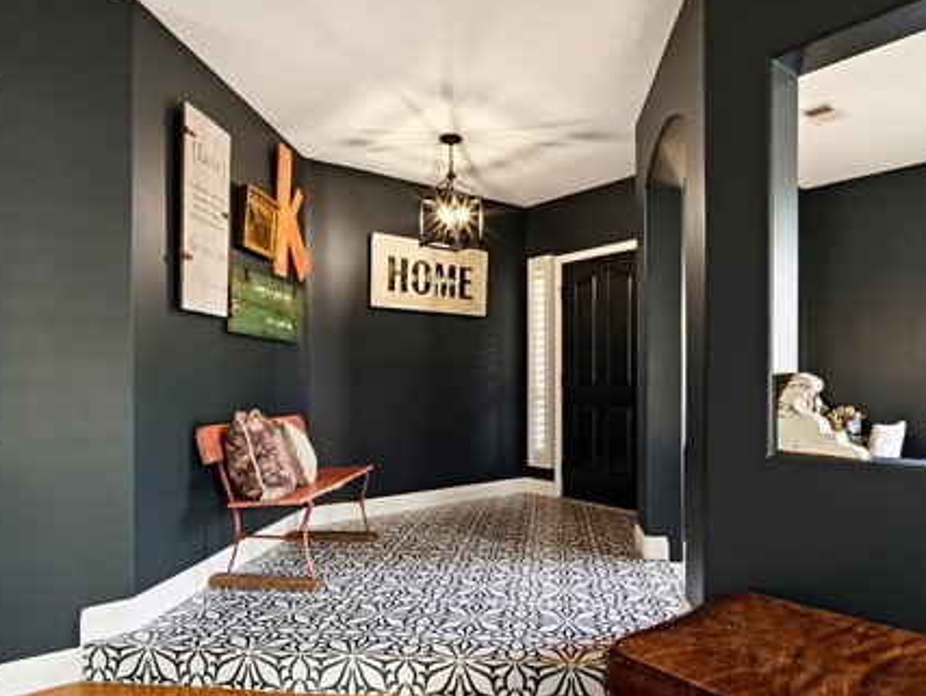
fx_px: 562
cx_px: 505
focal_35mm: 21
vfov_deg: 63.3
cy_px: 387
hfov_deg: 78.8
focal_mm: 7
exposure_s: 1/5
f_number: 6.3
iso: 400
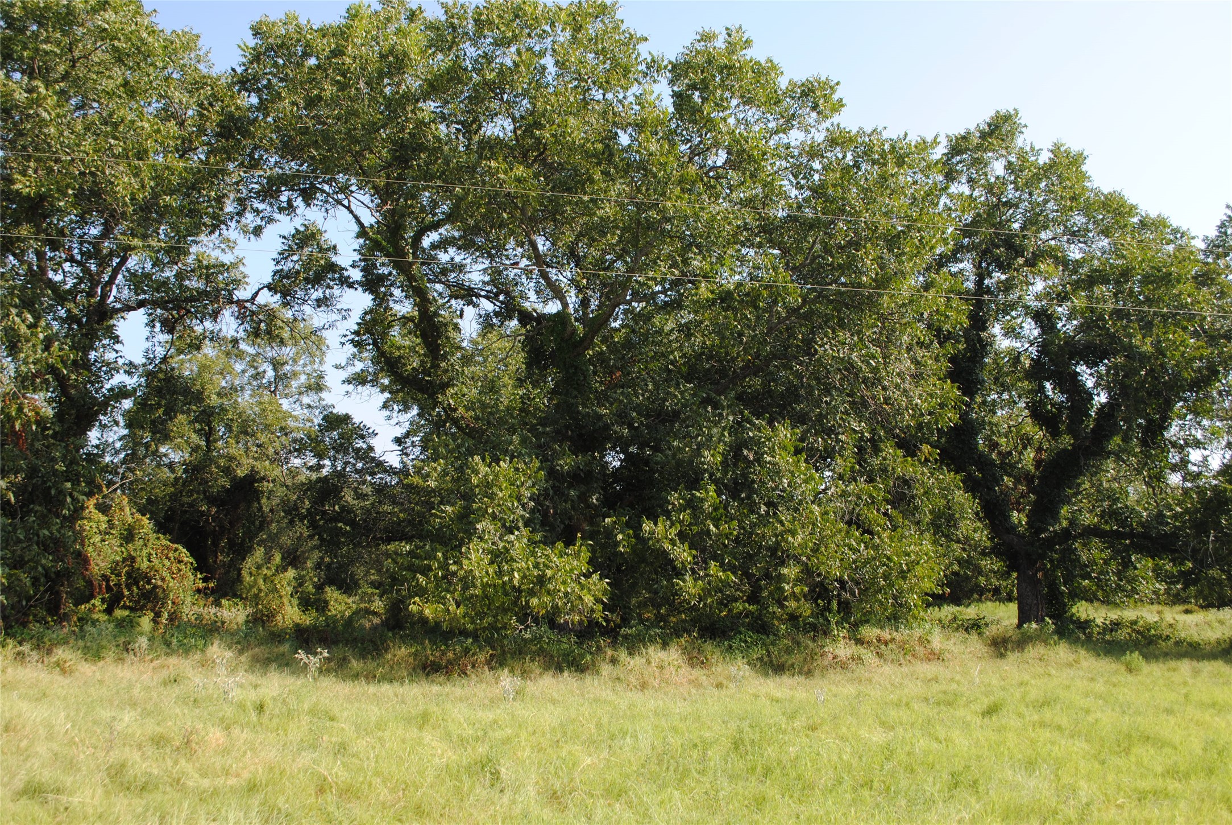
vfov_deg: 40.1
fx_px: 1131
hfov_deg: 57.2
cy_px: 412
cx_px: 616
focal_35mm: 33
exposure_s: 1/160
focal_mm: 22
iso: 100
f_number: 6.3
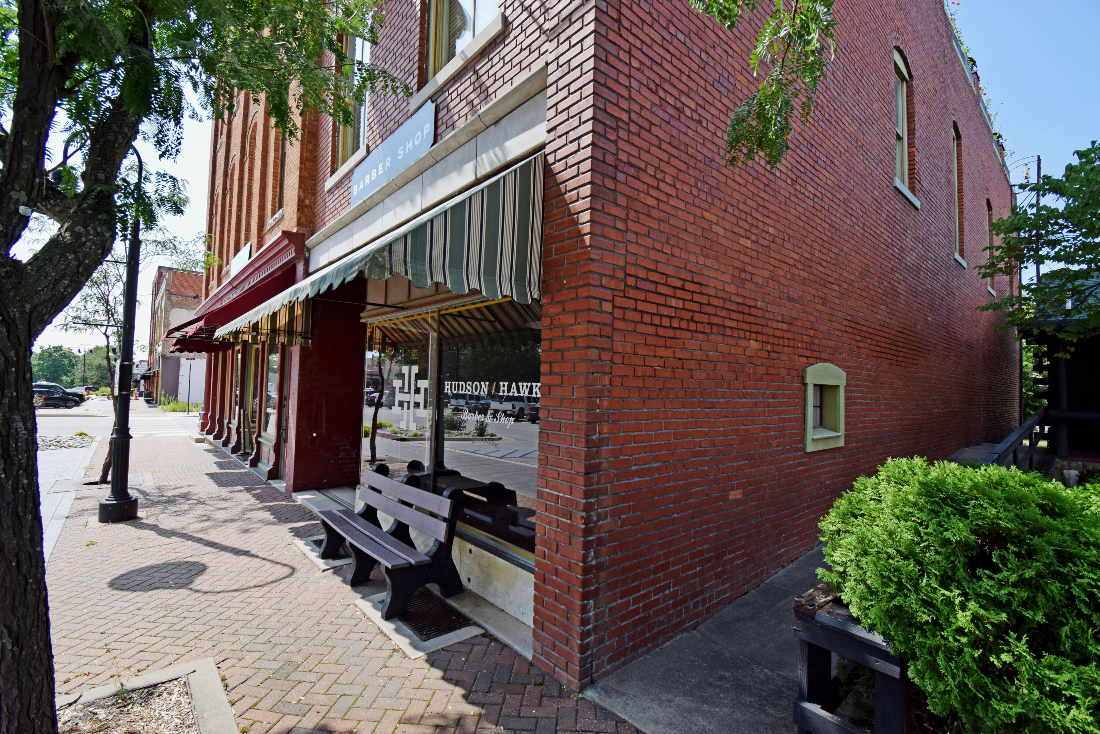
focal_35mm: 15
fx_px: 458
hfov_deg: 100.4
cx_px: 550
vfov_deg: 77.3
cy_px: 367
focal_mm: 10
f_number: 8
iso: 200
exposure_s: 1/250
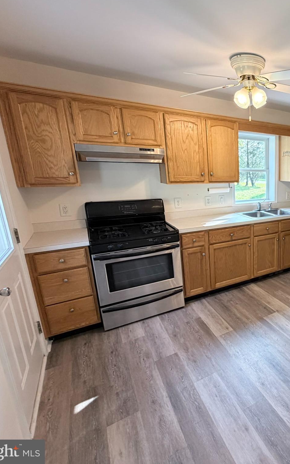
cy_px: 230
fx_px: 253
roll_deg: -0.5
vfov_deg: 85.1
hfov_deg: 50.0
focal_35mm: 20
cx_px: 281
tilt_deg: -13.6
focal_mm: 2.22
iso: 250
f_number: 2.2
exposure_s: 1/120
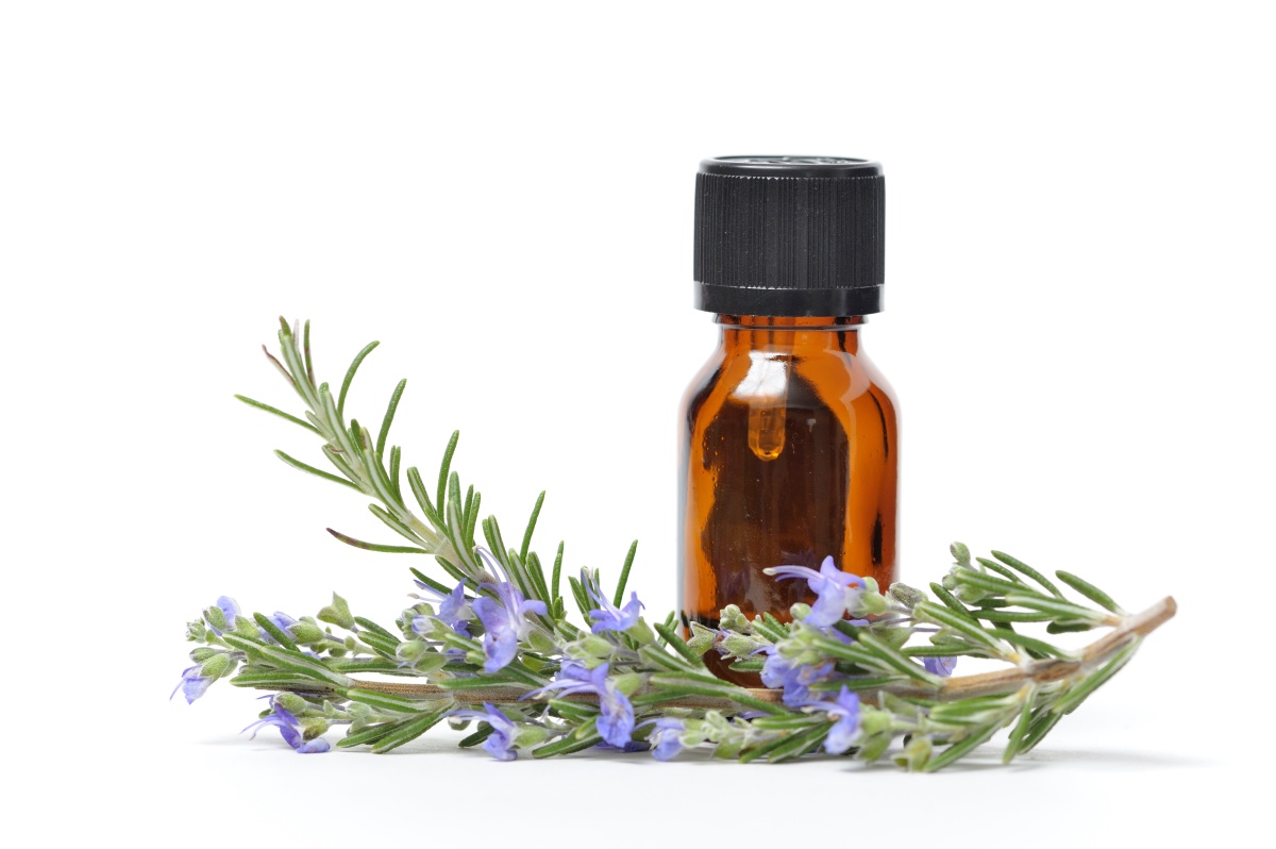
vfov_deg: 13.0
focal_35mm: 105
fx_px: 3719
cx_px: 638
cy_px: 424
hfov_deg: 19.5
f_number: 8
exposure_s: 1/200
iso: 200
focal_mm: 105
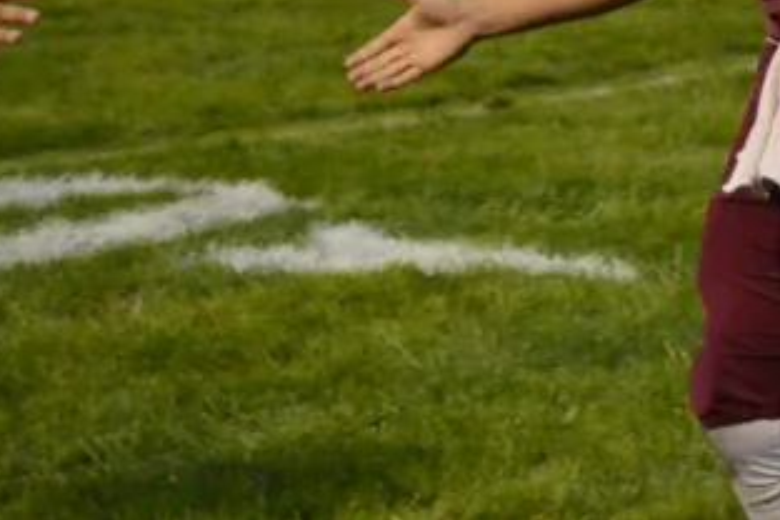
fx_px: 4853
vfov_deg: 6.1
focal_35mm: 224
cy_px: -102
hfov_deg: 9.1
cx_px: 842
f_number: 4.5
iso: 6400
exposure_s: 1/320
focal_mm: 62
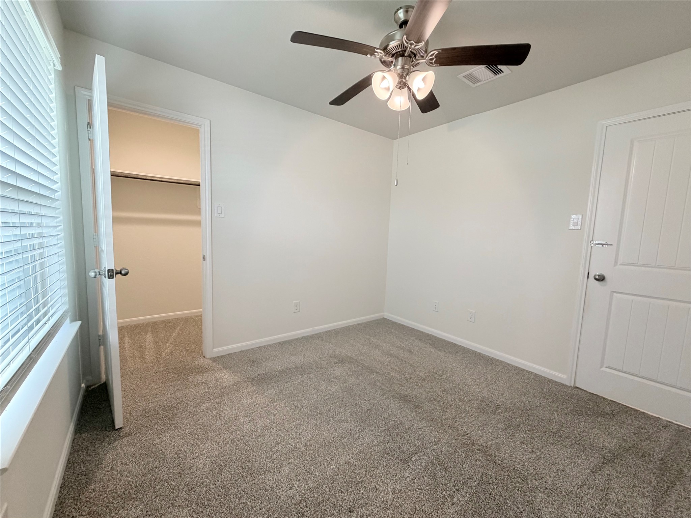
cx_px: 346
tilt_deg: -4.8
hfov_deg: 102.1
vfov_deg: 85.7
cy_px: 259
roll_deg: -1.5
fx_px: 279
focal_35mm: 14
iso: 320
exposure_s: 1/120
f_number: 2.2
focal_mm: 2.22
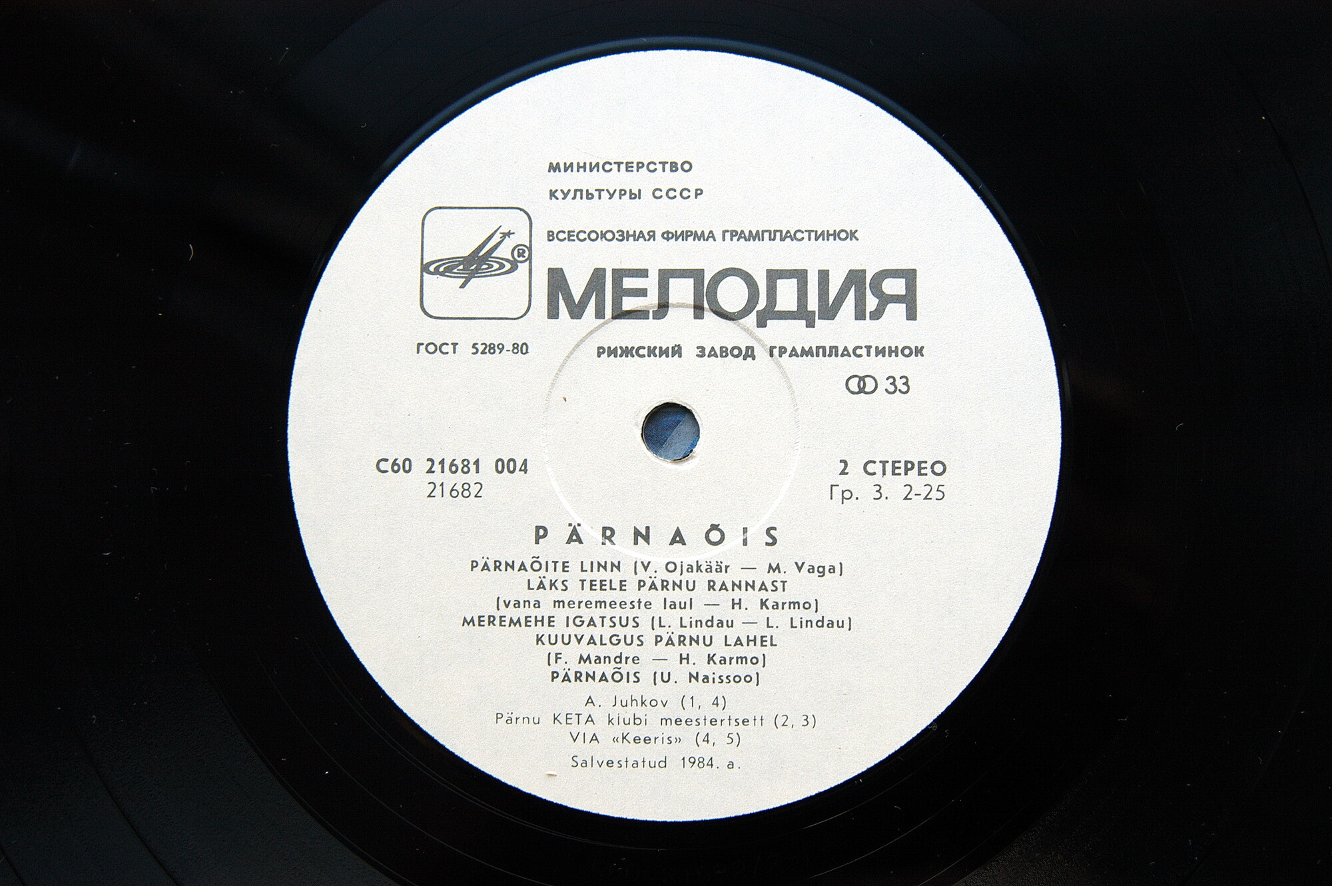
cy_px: 443
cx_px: 666
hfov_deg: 37.9
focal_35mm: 52
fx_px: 1941
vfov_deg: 25.7
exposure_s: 1/90
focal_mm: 35
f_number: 5
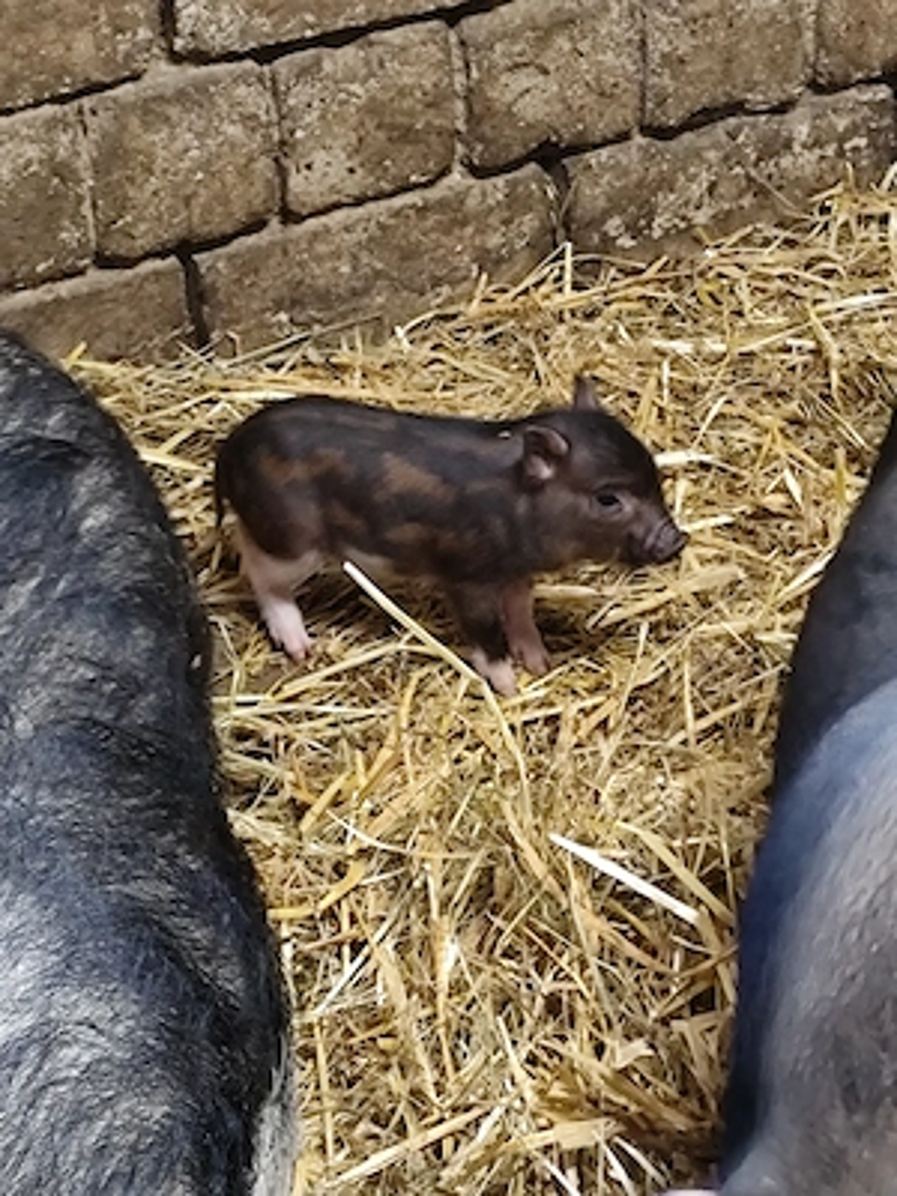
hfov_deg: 10.8
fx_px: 4733
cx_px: 448
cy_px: 598
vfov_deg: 14.4
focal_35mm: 137
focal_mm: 6.14
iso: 2000
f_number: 1.65
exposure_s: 1/25
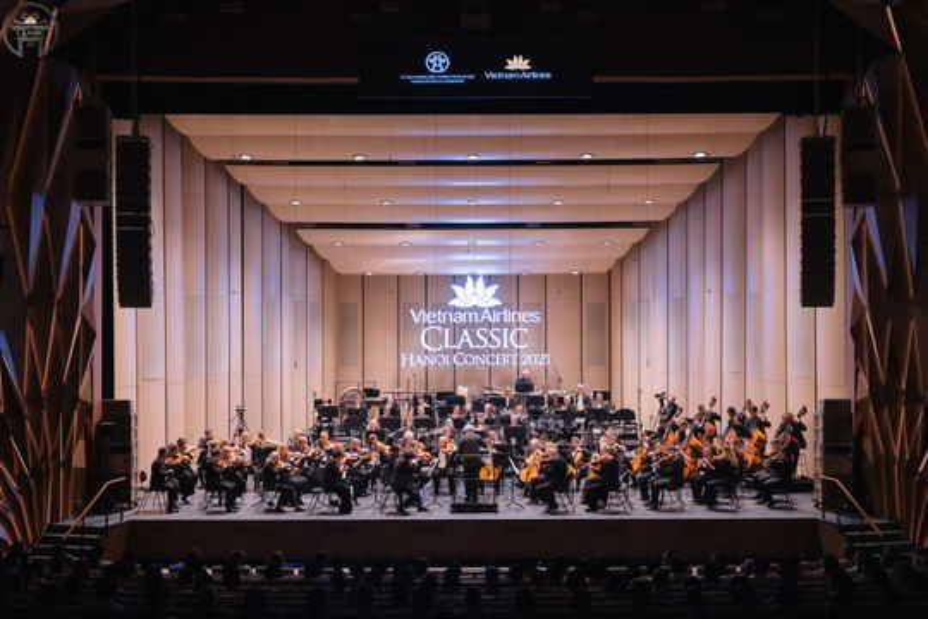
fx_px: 1077
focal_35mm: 42
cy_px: 310
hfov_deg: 46.6
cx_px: 464
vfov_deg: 32.0
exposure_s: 1/160
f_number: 3.5
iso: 2500
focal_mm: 41.8
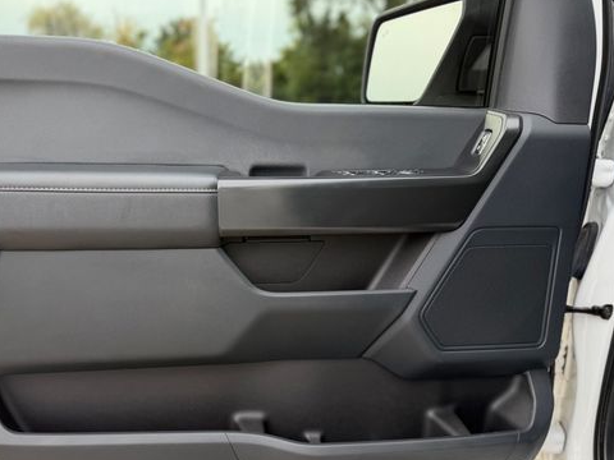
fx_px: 568
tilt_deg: -17.7
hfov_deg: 55.9
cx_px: 219
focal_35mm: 32
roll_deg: +0.1
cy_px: 300
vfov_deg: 43.6
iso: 100
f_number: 1.78
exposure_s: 1/665
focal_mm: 6.76
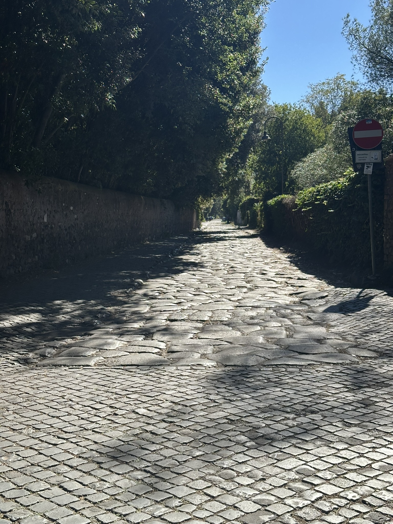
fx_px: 727
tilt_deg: -2.4
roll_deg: -1.6
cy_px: 262
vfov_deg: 39.7
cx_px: 196
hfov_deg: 30.3
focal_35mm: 48
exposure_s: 1/2532
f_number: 1.78
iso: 64
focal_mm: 6.86
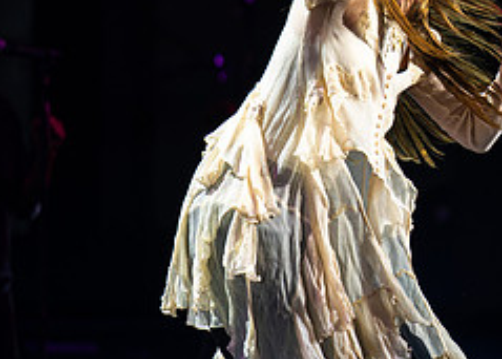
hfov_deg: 7.2
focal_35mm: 280
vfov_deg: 5.1
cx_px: 550
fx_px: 3994
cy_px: 142
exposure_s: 1/640
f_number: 2.8
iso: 1250
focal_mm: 110
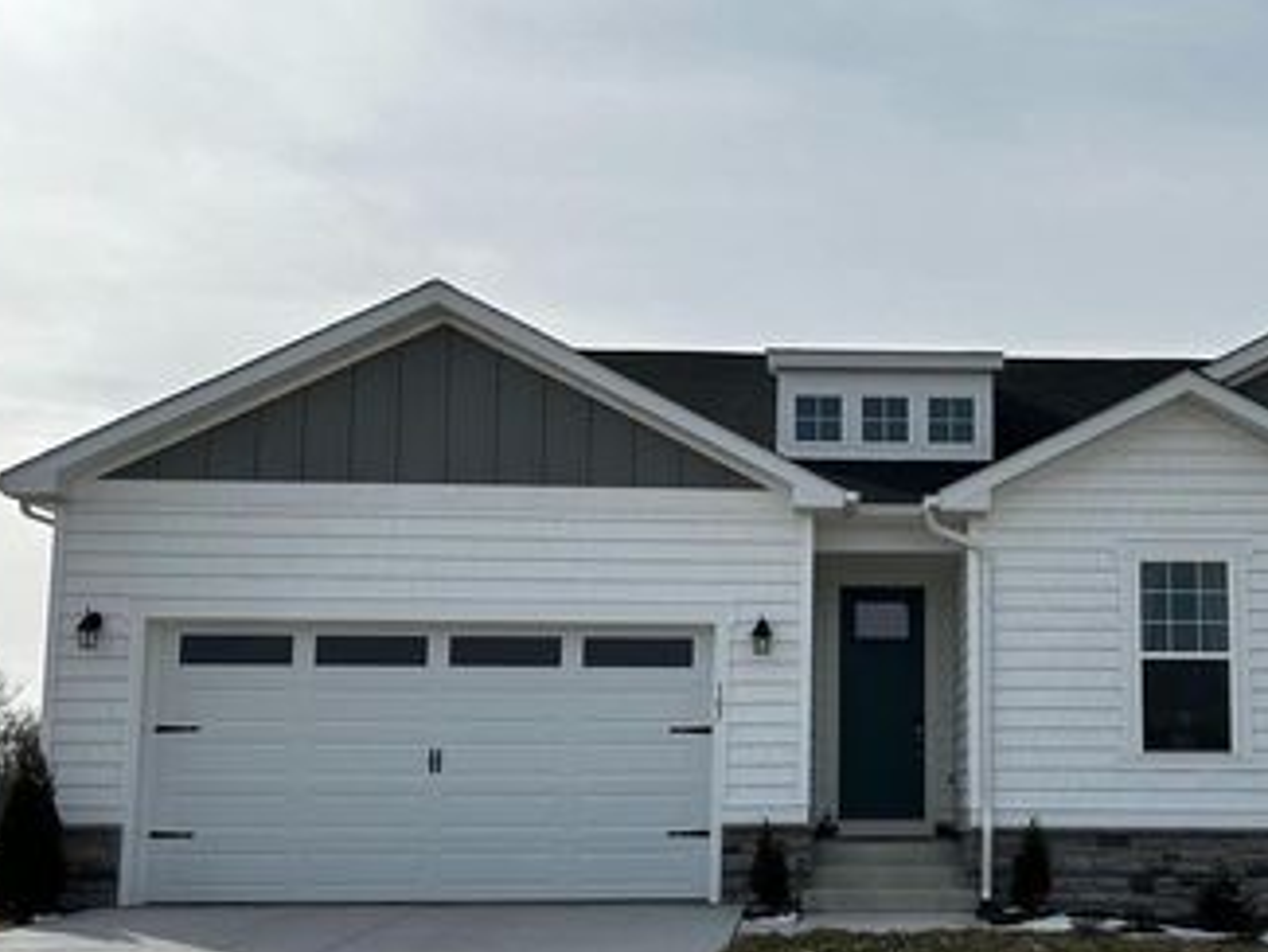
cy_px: 657
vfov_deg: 35.5
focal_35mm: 40
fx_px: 1466
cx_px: 917
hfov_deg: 45.5
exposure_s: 1/6579
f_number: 1.5
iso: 50
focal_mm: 5.7
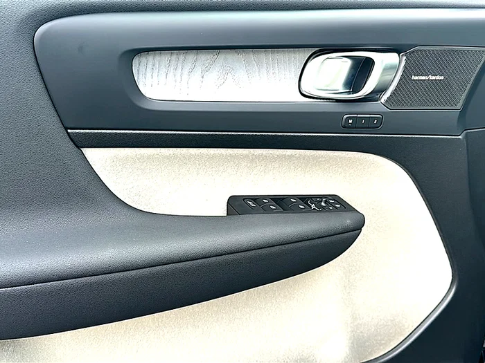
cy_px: 182
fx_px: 490
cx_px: 242
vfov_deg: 40.7
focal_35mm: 35
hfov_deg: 52.6
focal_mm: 6.86
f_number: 1.78
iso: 80
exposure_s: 1/382
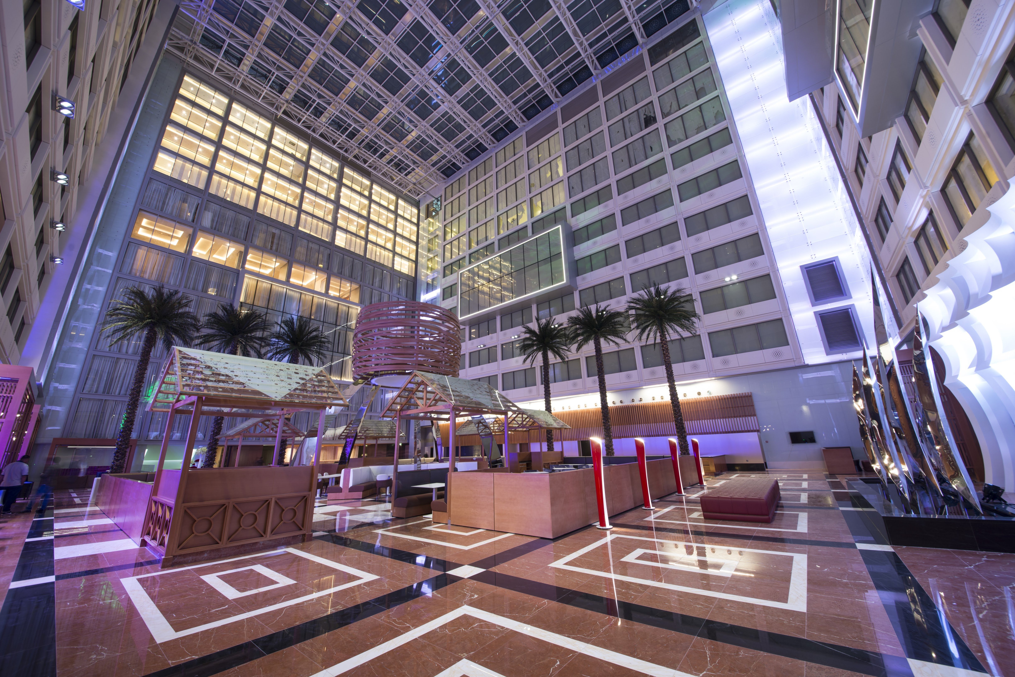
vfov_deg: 90.0
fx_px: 338
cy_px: 338
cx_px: 508
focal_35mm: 12
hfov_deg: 112.6
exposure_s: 2
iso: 100
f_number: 10
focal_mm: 12
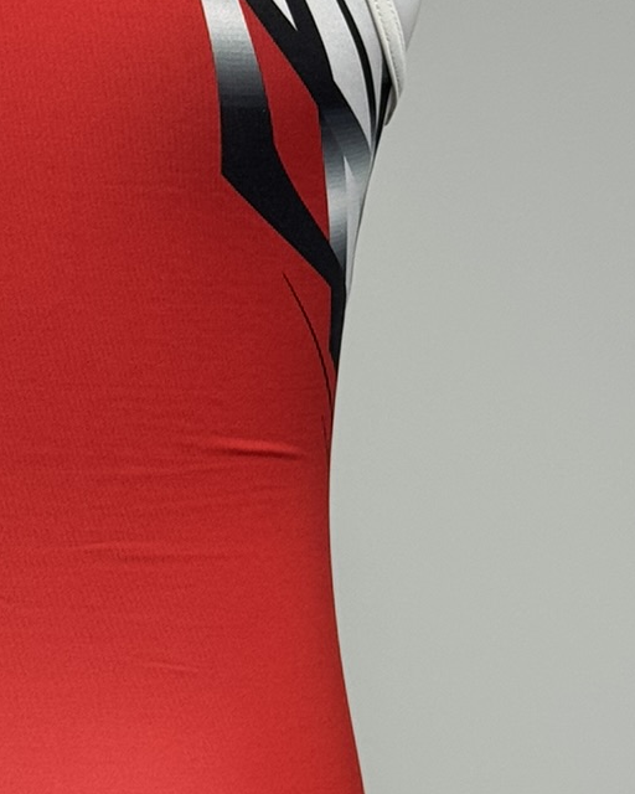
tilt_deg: -6.0
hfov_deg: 10.2
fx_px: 3524
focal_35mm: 150
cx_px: -16
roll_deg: -0.1
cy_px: 529
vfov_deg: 12.8
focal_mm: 6.76
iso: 50
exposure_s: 1/100
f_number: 1.78
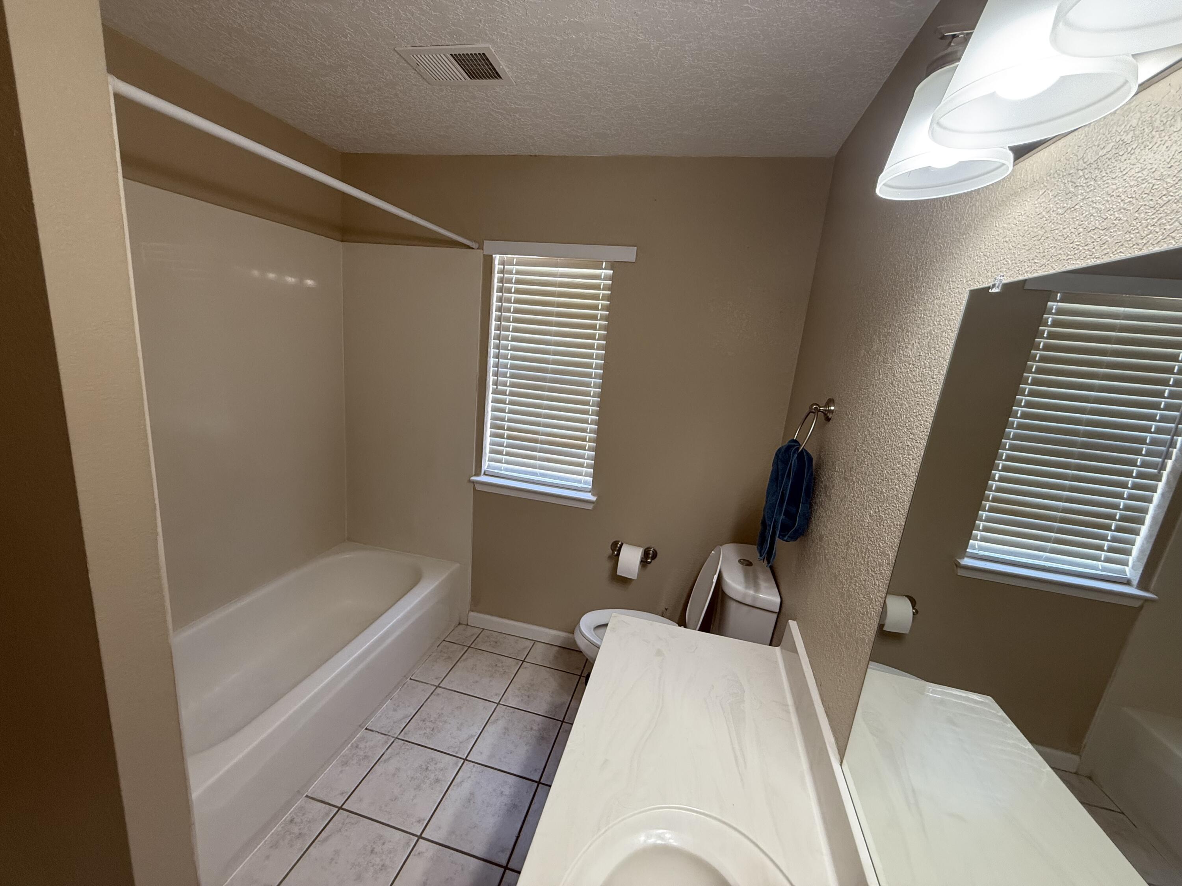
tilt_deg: -12.2
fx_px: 478
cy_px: 443
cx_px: 591
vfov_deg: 85.7
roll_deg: -5.8
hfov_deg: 102.1
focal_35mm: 14
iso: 200
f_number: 2.2
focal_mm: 2.22
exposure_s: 1/120
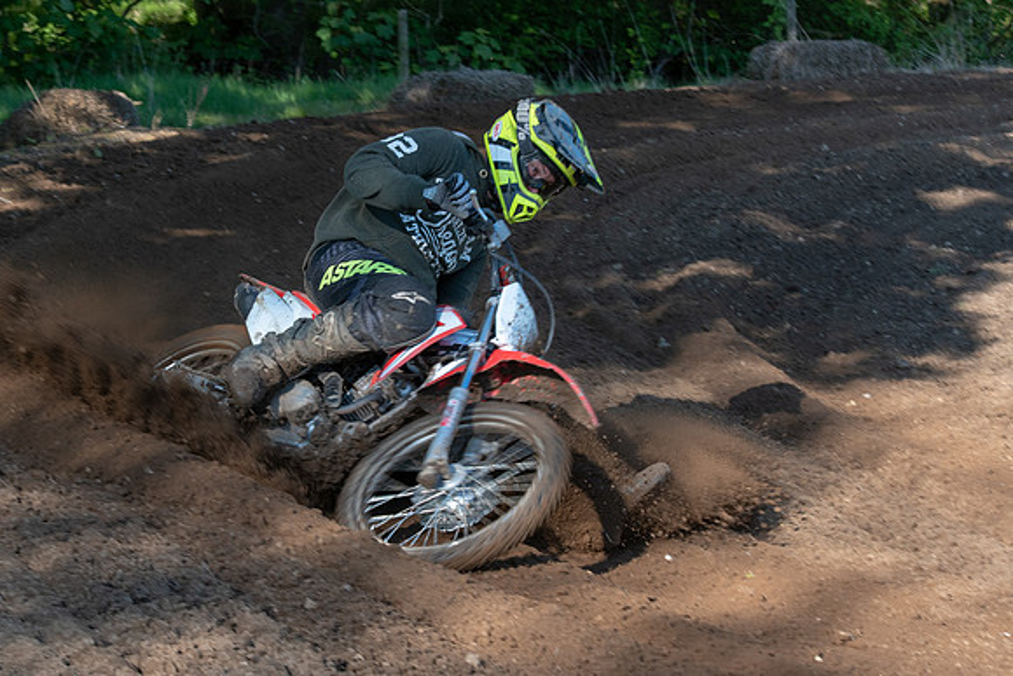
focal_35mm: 105
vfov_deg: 13.0
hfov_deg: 19.4
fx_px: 2965
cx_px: 402
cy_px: 262
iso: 200
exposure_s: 1/250
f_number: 8
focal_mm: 70
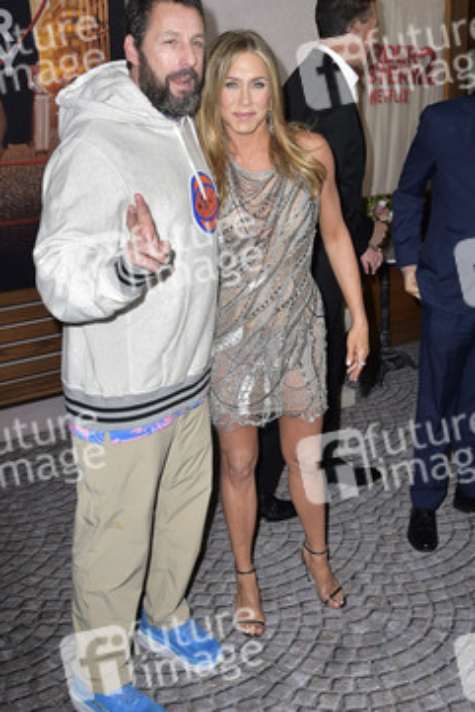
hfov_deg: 42.3
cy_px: 359
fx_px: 613
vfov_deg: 60.3
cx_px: 220
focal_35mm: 31
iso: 320
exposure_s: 1/250
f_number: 6.3
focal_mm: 28
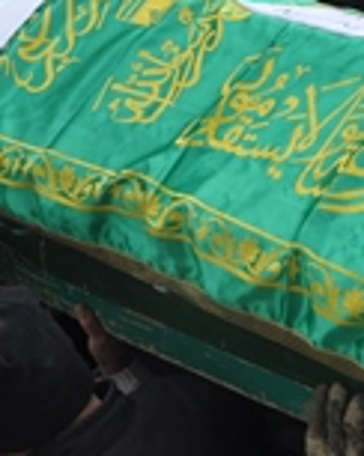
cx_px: 528
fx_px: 1430
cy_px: 28
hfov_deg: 13.7
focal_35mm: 106
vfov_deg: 17.8
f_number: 6.3
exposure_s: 1/160
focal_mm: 18
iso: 200
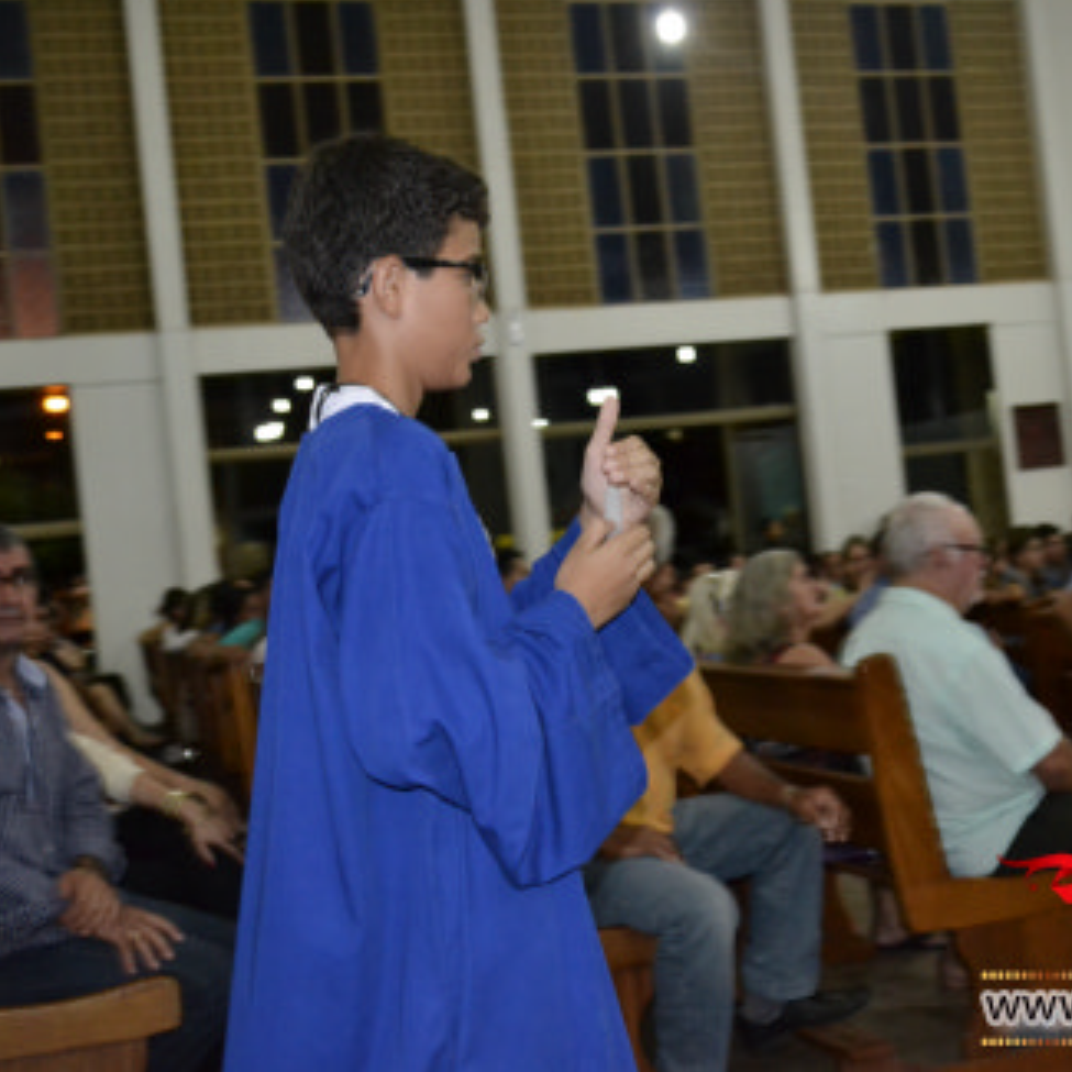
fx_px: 1647
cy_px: 526
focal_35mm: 47
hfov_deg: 35.9
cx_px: 637
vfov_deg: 36.1
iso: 3200
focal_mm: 24
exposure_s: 1/60
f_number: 4
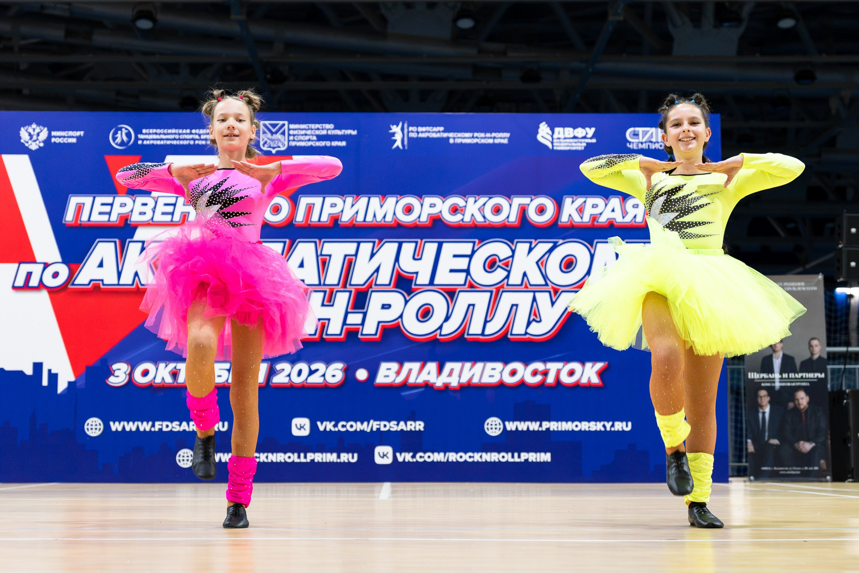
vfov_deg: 20.8
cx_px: 416
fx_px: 1557
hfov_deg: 30.8
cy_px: 260
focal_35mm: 65
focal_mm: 50.2
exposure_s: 1/640
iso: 3200
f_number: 2.8
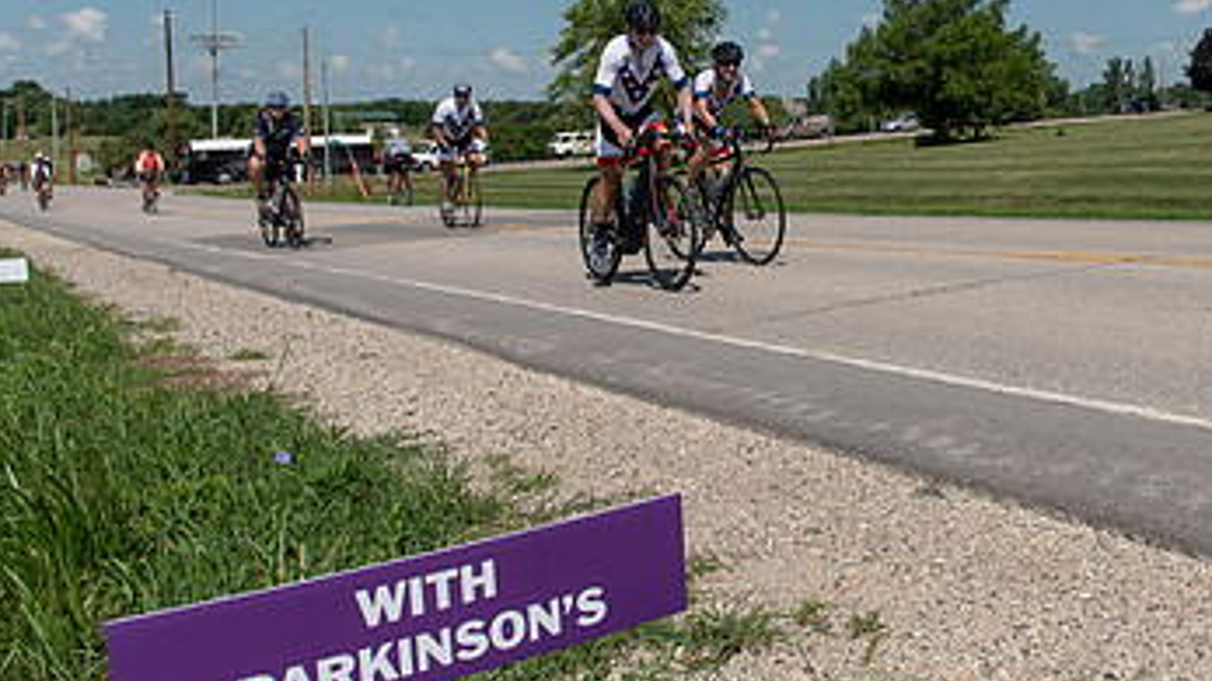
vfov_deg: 27.9
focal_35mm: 42
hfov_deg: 47.0
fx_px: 1349
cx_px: 870
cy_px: 173
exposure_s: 1/2000
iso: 200
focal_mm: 24
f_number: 7.1
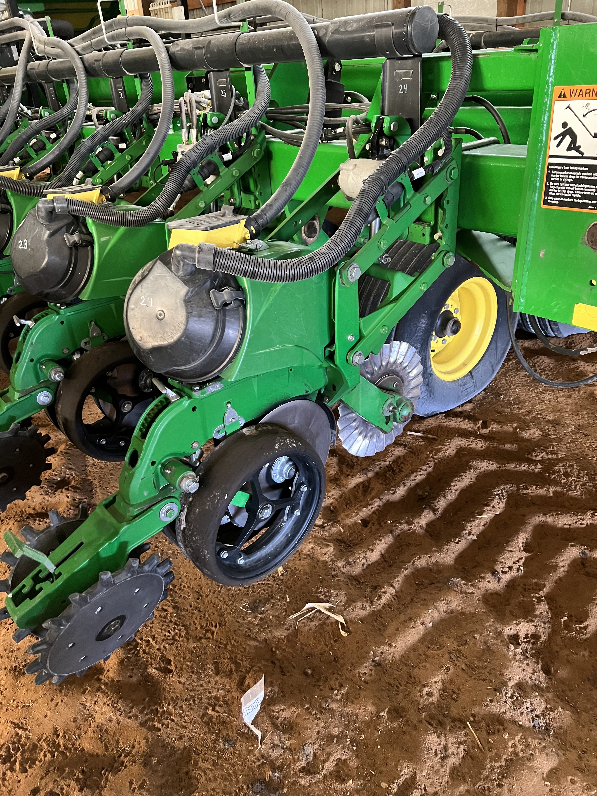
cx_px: 298
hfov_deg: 53.1
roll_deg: +5.0
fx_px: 598
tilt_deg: -28.1
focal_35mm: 26
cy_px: 398
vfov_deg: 67.3
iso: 640
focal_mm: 5.7
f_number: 1.5
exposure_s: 1/40
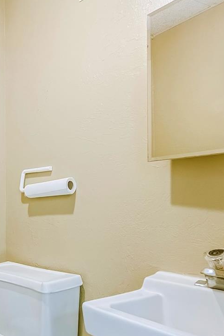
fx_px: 308
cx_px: -29
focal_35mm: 33
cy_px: 205
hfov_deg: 34.1
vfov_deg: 56.7
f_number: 2.8
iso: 640
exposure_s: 1/60
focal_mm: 10
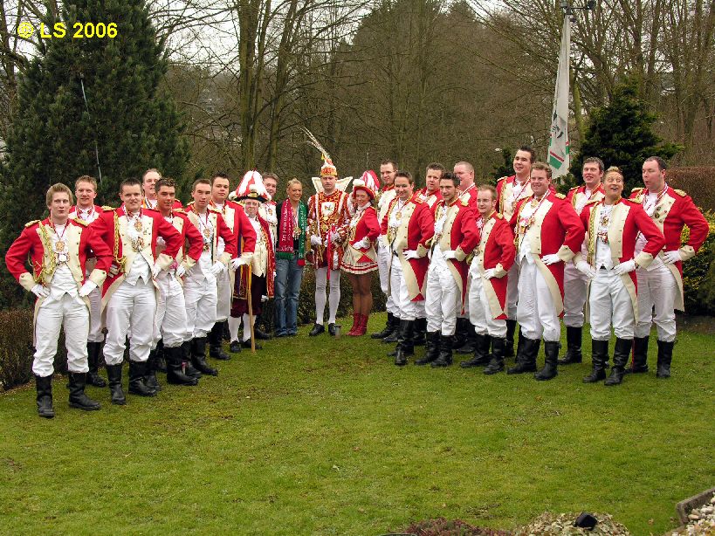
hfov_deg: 38.2
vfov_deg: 29.1
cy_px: 268
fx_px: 1033
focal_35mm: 50
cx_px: 358
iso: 100
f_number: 4.4
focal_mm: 12.7
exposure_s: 1/62.7
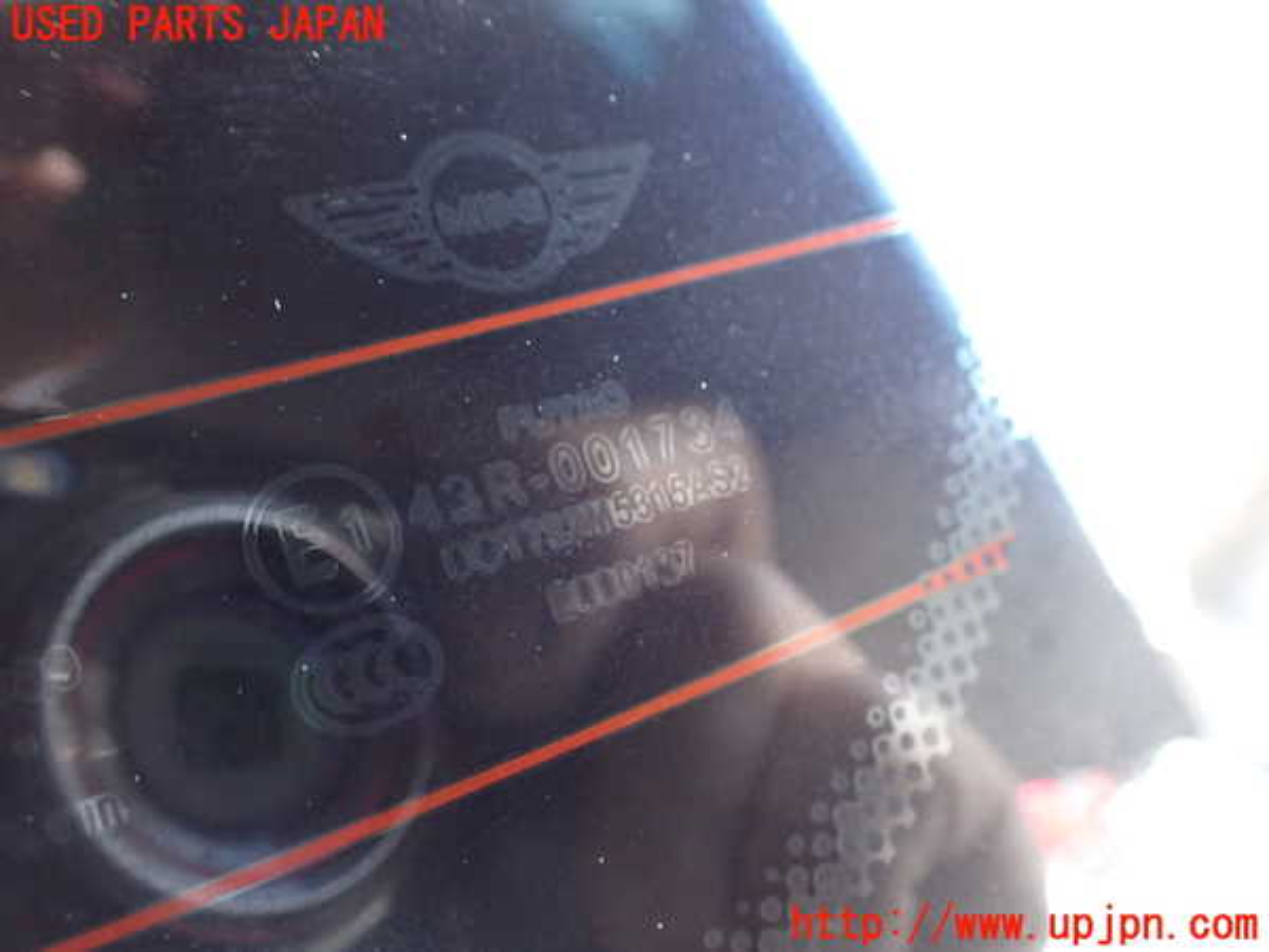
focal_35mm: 30
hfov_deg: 60.0
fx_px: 1100
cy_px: 476
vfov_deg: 46.8
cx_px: 634
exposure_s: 1/50
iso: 800
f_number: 2.3
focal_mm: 5.4
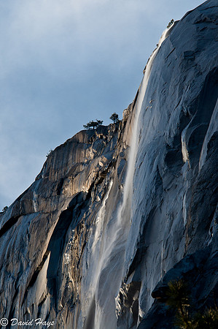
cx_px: 109
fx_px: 3004
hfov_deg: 4.2
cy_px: 164
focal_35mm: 330
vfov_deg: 6.3
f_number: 9
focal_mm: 220
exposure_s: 1/125
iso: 200
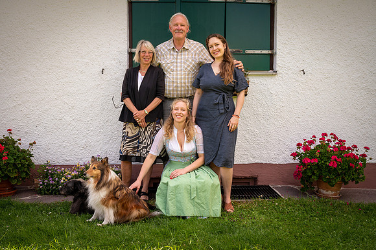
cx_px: 188
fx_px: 360
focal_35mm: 34
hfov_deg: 55.1
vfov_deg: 38.3
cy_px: 125
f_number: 10
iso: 250
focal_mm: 34.5
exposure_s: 1/200
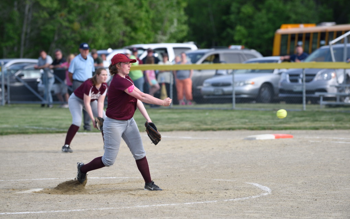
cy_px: 117
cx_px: 176
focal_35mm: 205
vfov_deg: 6.4
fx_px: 1955
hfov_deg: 10.2
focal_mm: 200
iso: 200
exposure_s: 1/1000
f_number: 4
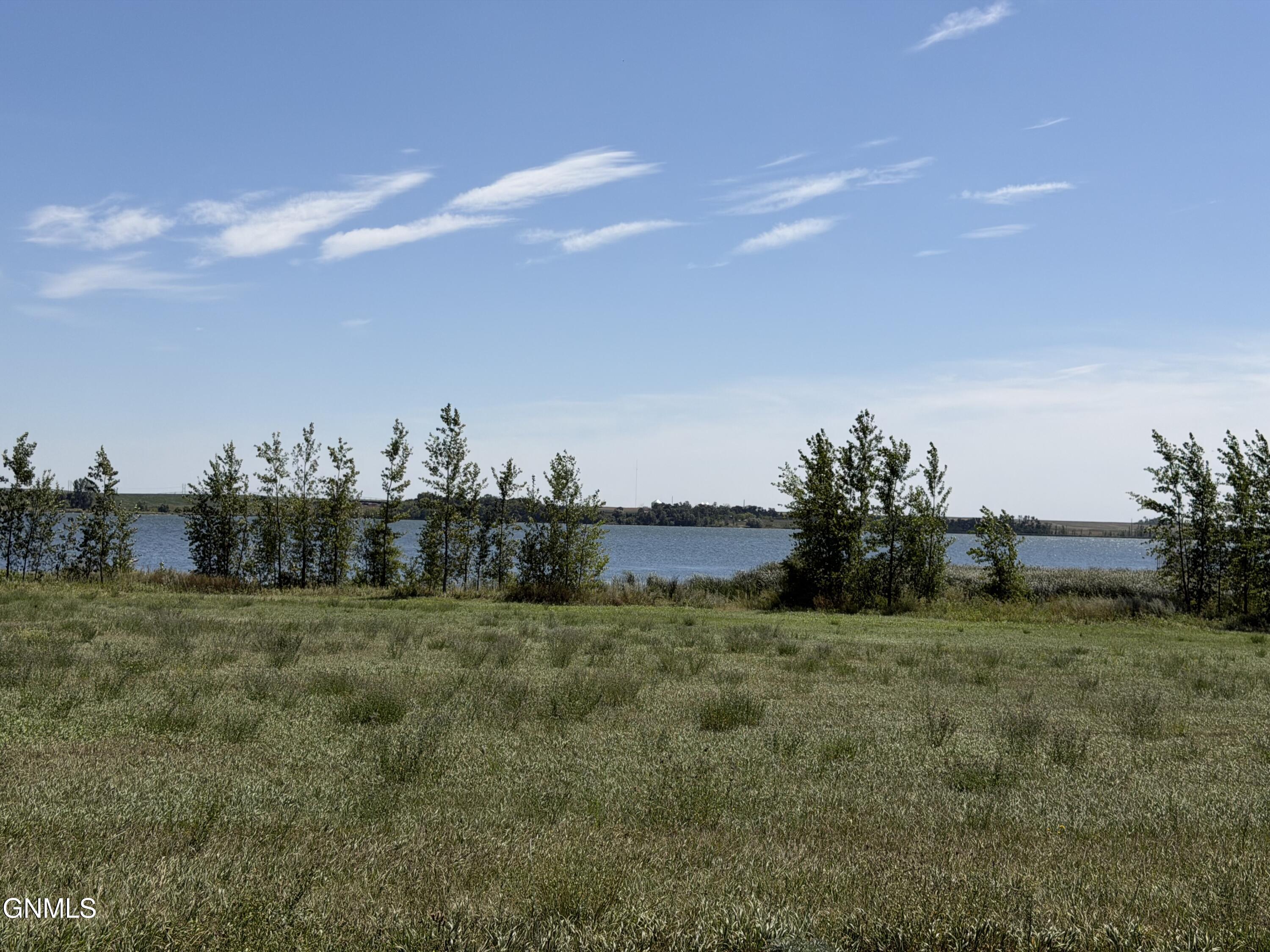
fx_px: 1761
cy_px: 476
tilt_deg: +1.6
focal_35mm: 48
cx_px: 635
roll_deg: -1.1
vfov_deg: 30.3
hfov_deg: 39.7
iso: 64
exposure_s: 1/9901
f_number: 1.78
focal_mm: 6.76
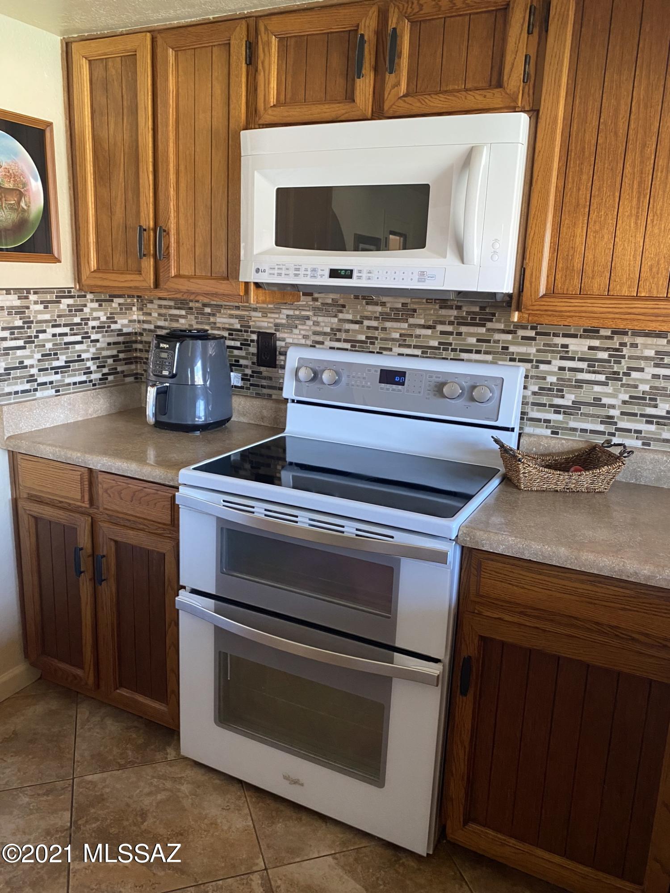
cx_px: 335
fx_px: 671
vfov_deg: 67.3
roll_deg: -2.4
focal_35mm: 26
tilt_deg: -13.2
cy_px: 446
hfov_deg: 53.1
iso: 250
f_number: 1.8
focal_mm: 4.25
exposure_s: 1/60
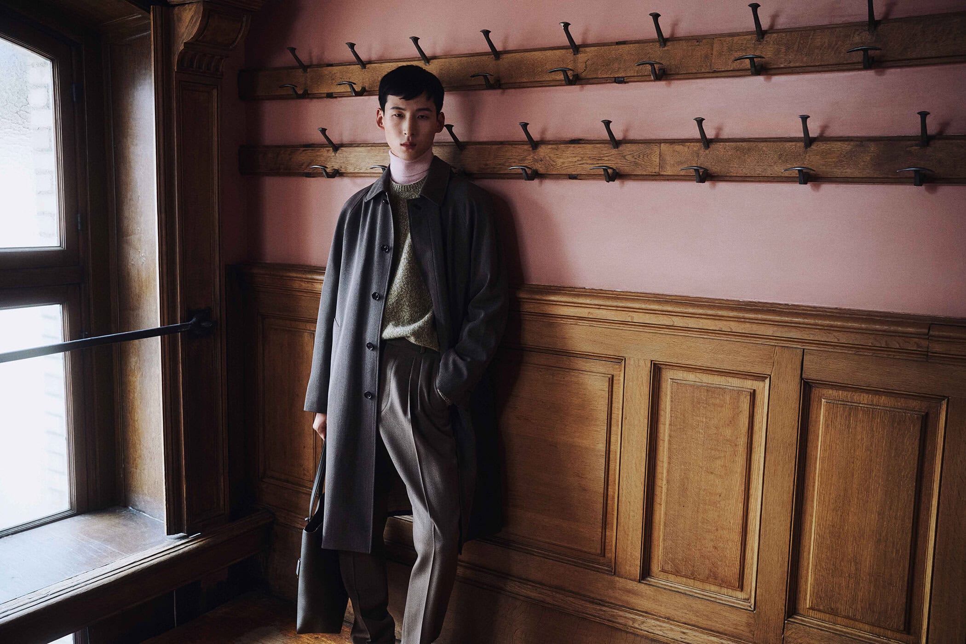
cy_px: 322
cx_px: 483
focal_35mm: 34
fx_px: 899
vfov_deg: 39.4
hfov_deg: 56.5
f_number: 4
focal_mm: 33.5
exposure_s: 1/125
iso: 1600
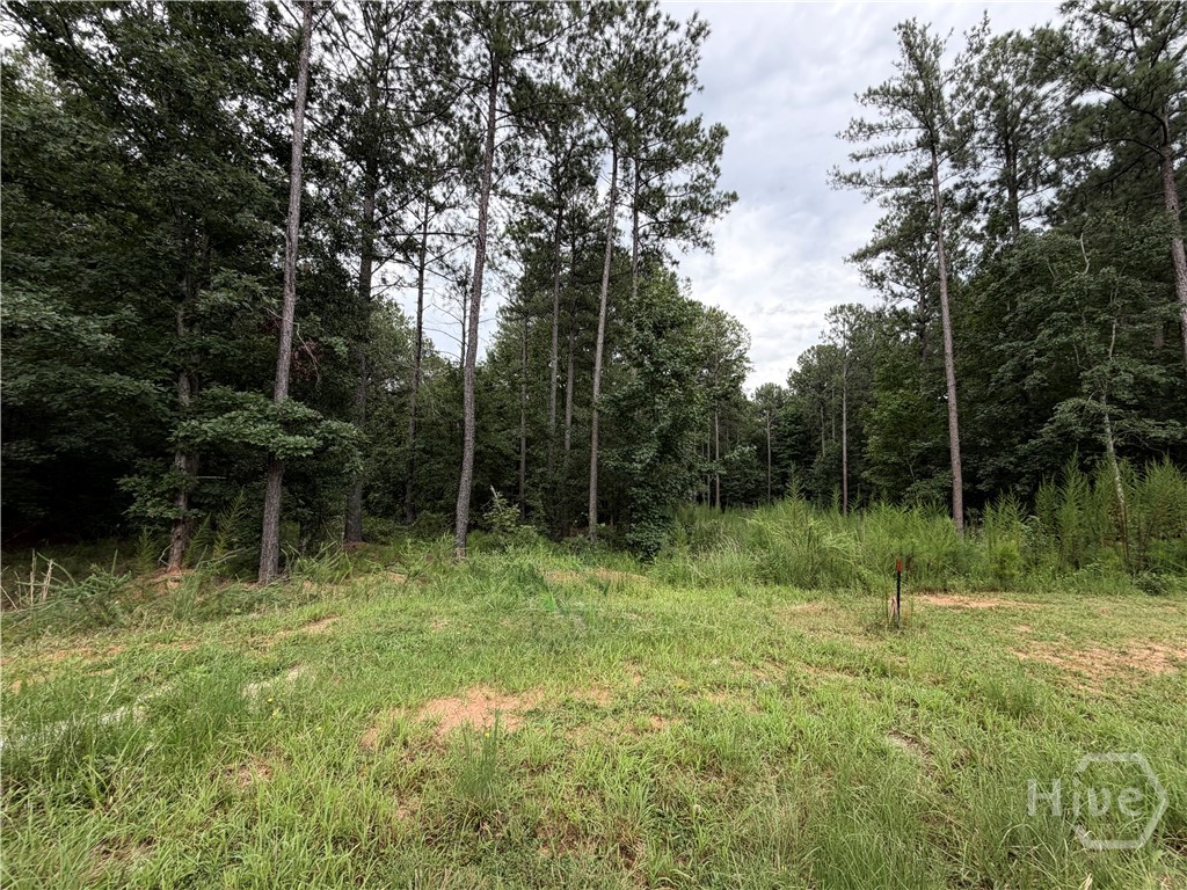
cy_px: 445
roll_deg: -0.5
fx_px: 480
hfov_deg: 102.1
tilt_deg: +5.2
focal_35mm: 14
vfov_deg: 85.7
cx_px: 594
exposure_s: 1/121
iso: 50
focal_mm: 2.22
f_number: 2.2
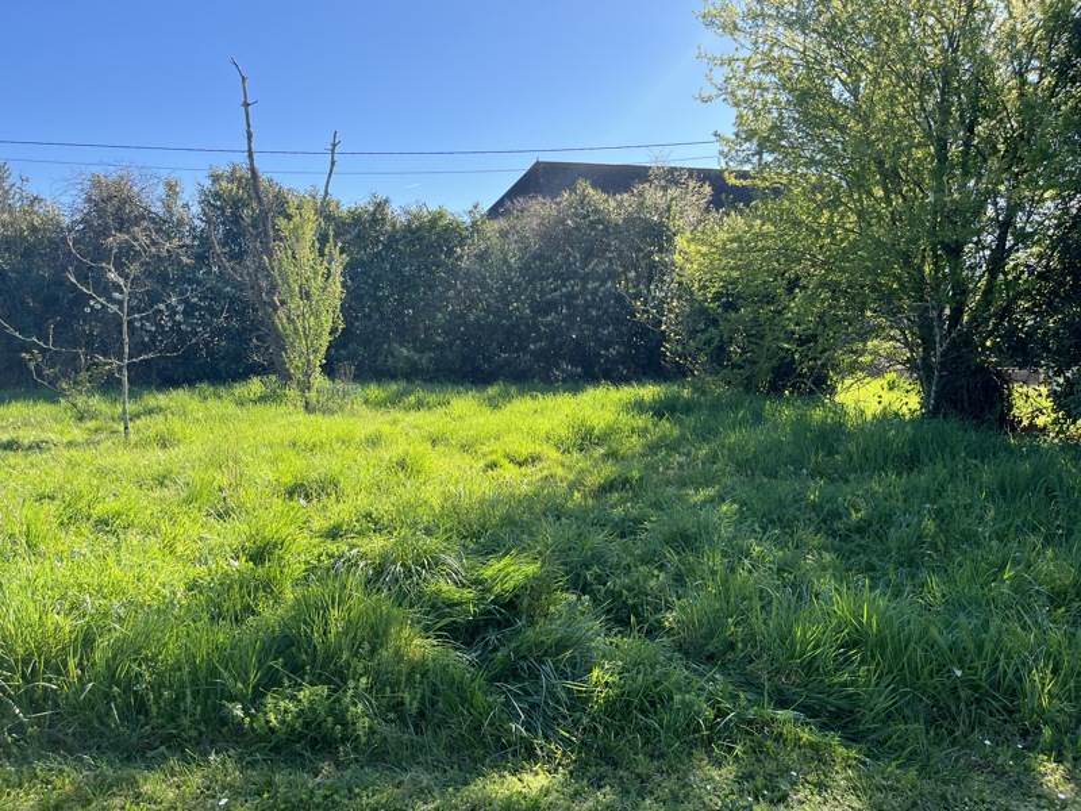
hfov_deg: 67.3
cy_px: 406
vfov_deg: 53.1
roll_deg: +1.0
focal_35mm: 26
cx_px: 540
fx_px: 812
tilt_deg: -5.6
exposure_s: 1/1212
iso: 50
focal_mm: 5.1
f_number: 1.6
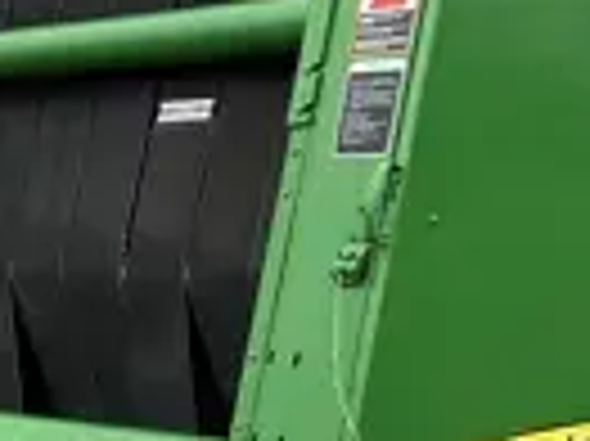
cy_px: 405
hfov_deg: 16.8
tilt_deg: -5.5
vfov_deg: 12.5
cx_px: 266
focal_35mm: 117
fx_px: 1992
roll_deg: -0.2
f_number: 1.78
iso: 80
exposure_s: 1/2967
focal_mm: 6.86
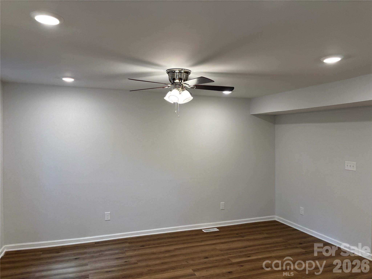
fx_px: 279
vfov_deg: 53.1
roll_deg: -0.6
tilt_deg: -0.3
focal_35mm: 26
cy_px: 140
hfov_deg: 67.3
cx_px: 186
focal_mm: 5.96
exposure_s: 1/120
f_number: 1.6
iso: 100
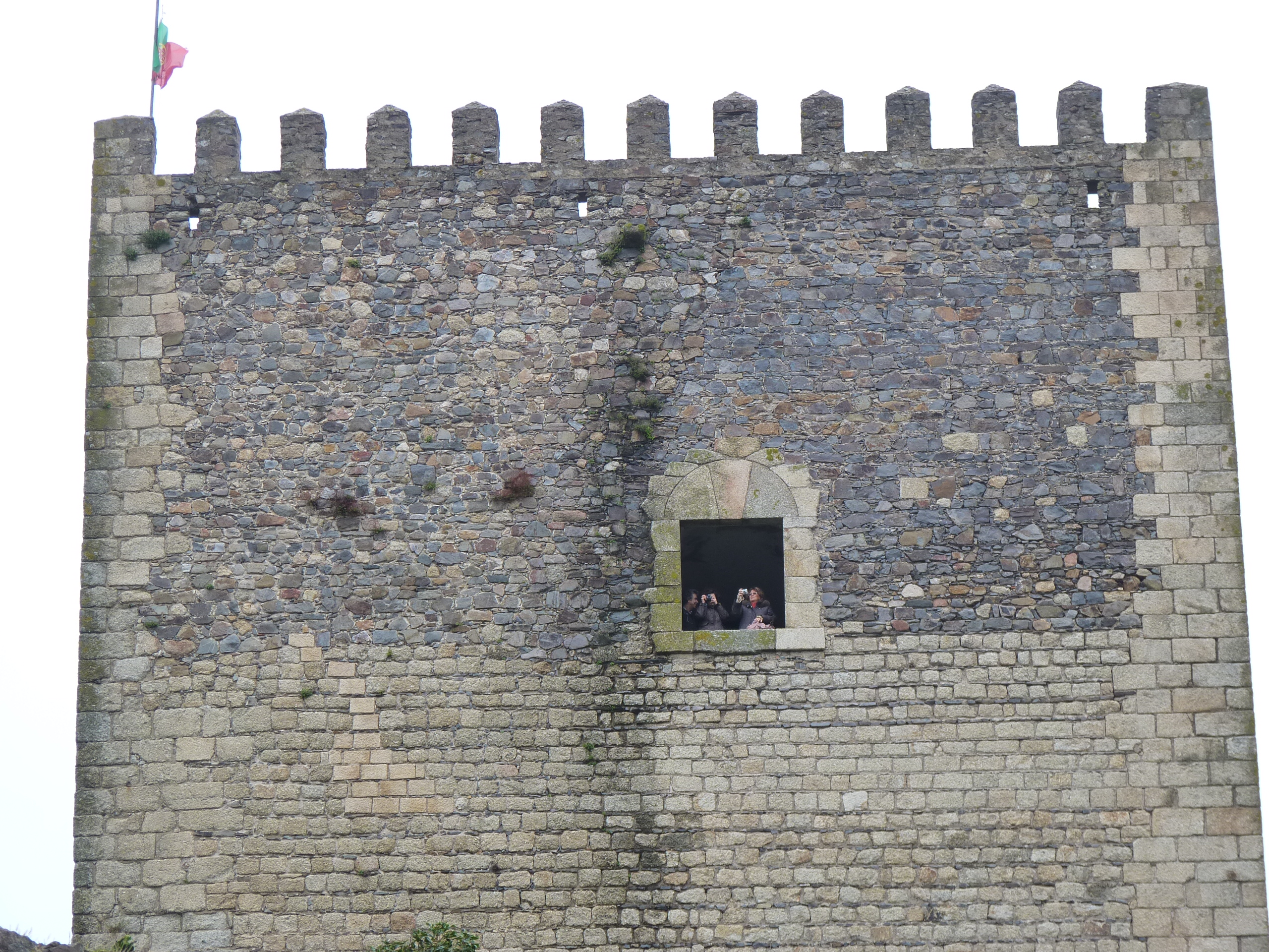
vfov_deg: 10.7
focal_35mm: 138
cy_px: 476
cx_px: 634
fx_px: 5059
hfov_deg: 14.3
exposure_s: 1/125
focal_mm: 24.5
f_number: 3.6
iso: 125
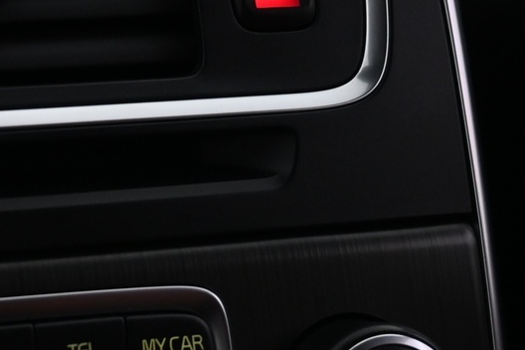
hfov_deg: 20.6
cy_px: 81
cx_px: -164
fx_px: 1309
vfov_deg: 15.2
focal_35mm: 90
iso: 900
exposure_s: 1/30
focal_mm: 19.5
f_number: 3.8
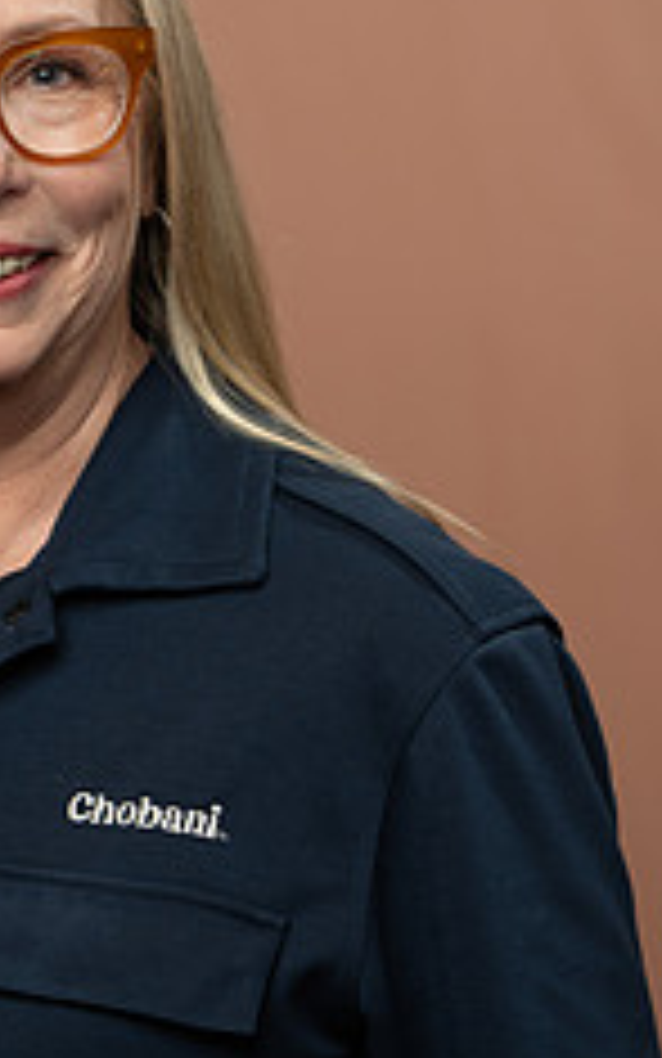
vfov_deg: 10.5
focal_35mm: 199
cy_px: 549
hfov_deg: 6.6
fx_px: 5741
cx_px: 81
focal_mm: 102
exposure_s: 1/160
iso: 320
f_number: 4
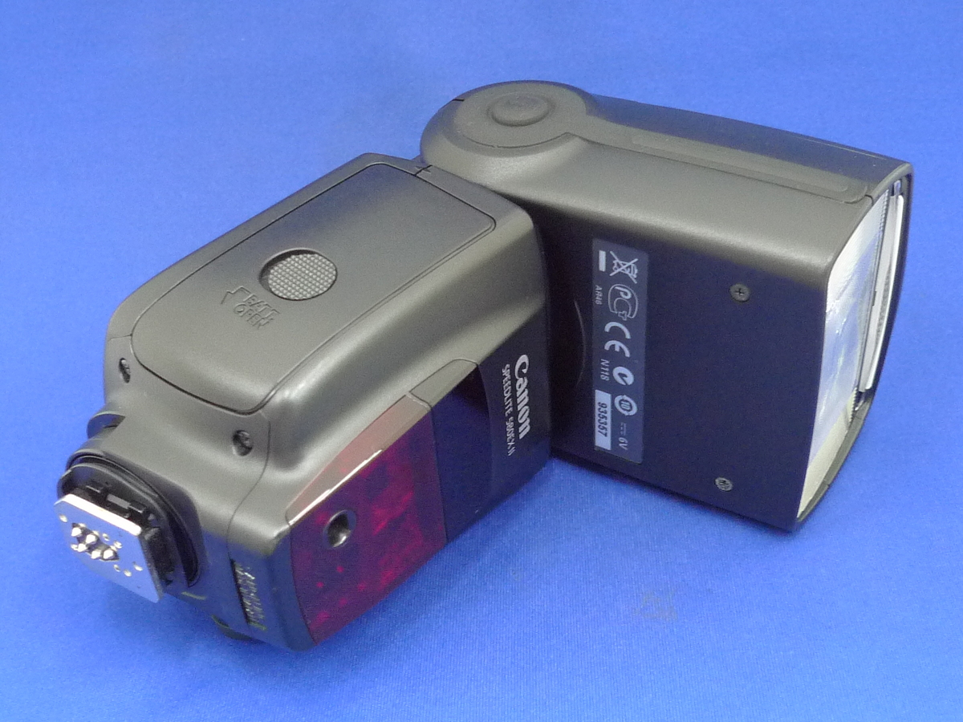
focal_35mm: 47
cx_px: 482
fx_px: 1308
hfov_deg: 40.4
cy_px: 361
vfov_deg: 30.9
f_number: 2.1
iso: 400
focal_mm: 5.4
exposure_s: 1/30
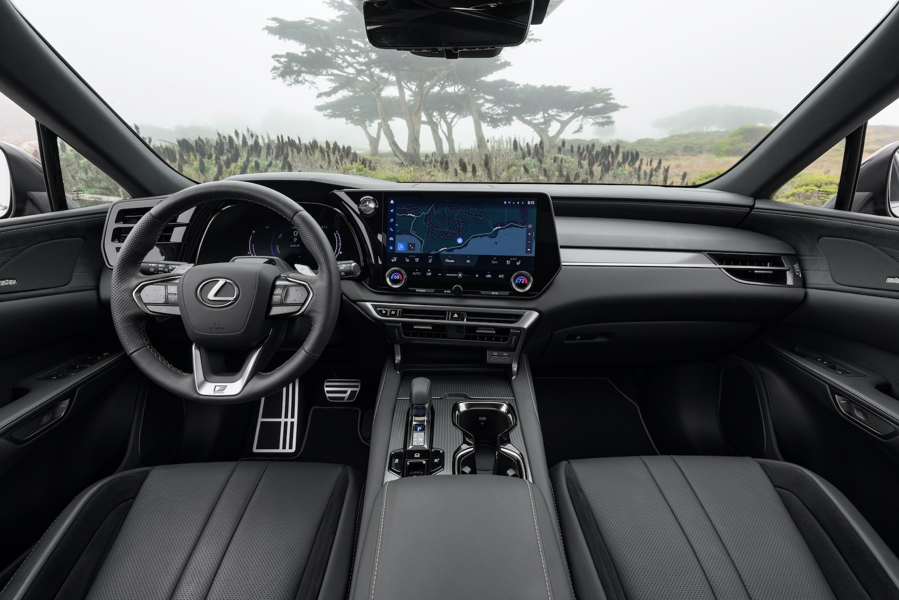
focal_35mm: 17
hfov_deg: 93.3
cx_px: 450
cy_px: 300
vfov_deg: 70.5
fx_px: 425
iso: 200
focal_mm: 17
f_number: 9
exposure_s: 1/25
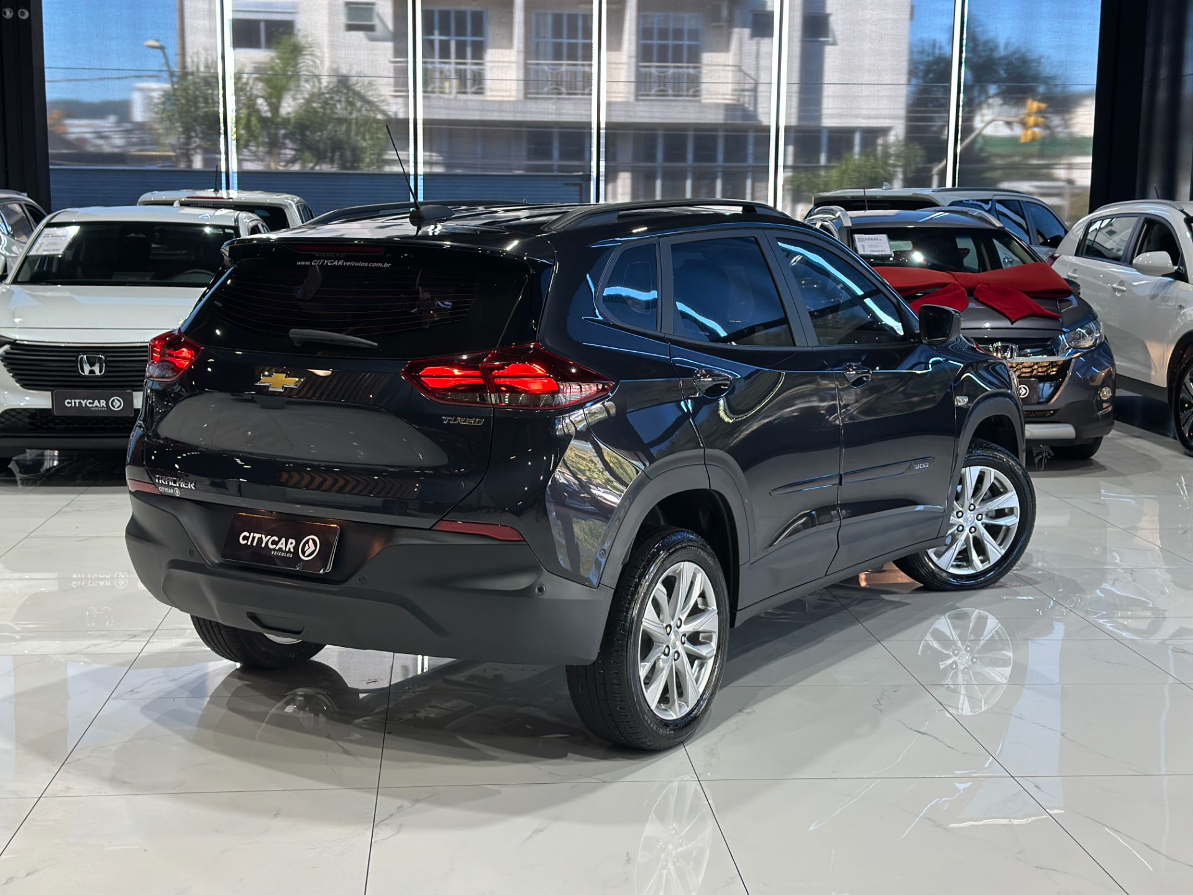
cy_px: 448
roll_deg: -0.9
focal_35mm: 48
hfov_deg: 39.7
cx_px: 596
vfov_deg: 30.3
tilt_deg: -9.2
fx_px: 1654
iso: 160
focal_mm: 6.86
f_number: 1.78
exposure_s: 1/120
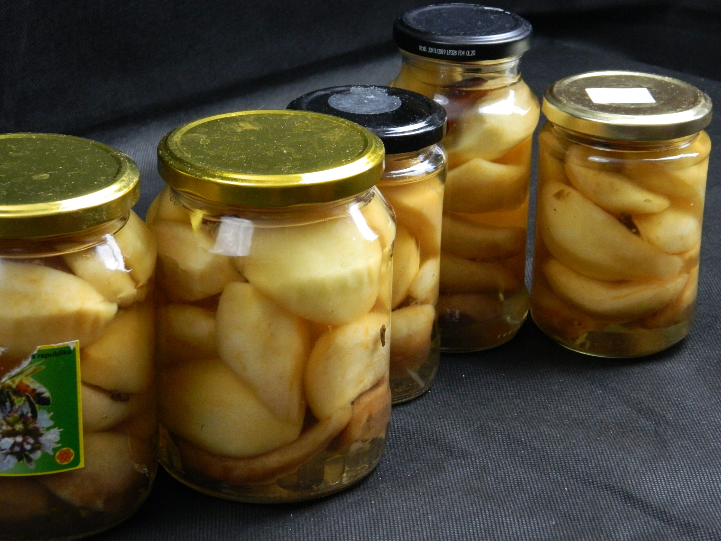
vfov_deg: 14.4
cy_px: 270
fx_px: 2145
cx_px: 360
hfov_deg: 19.1
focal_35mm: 103
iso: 400
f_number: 4.5
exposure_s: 1/15
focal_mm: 18.6
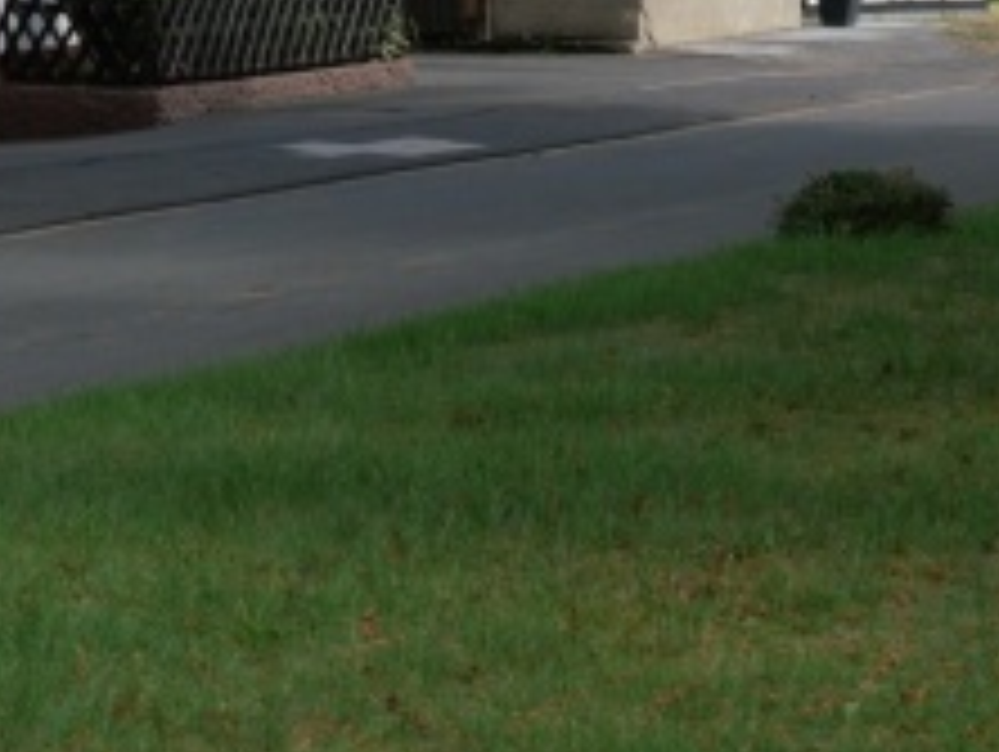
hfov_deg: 10.6
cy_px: -248
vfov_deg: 7.9
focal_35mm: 187
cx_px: 688
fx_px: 5403
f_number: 7.1
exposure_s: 1/320
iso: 200
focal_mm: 26
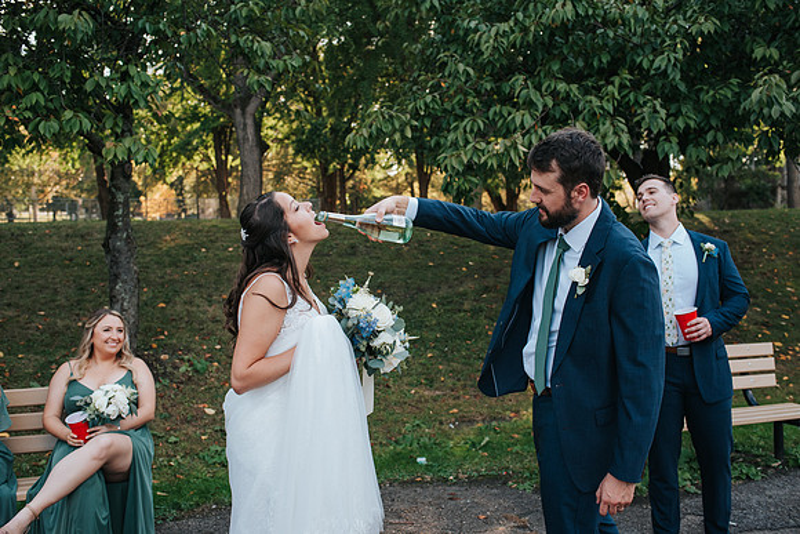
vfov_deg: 37.9
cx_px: 400
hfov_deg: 54.4
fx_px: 778
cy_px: 267
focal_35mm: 35
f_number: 4
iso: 1000
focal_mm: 35
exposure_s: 1/1000
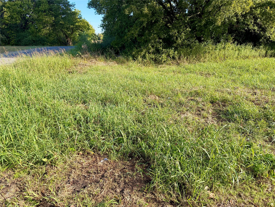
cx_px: 138
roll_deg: +0.2
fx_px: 191
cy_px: 104
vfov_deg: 56.8
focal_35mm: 24
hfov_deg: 71.6
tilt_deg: -17.1
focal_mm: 6.76
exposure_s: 1/1337
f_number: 1.78
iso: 100
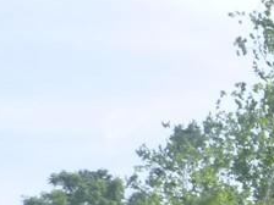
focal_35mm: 247
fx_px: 1955
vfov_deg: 5.9
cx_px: 601
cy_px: 323
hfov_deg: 7.6
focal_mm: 9.7
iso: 200
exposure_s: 1/320
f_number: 4.6
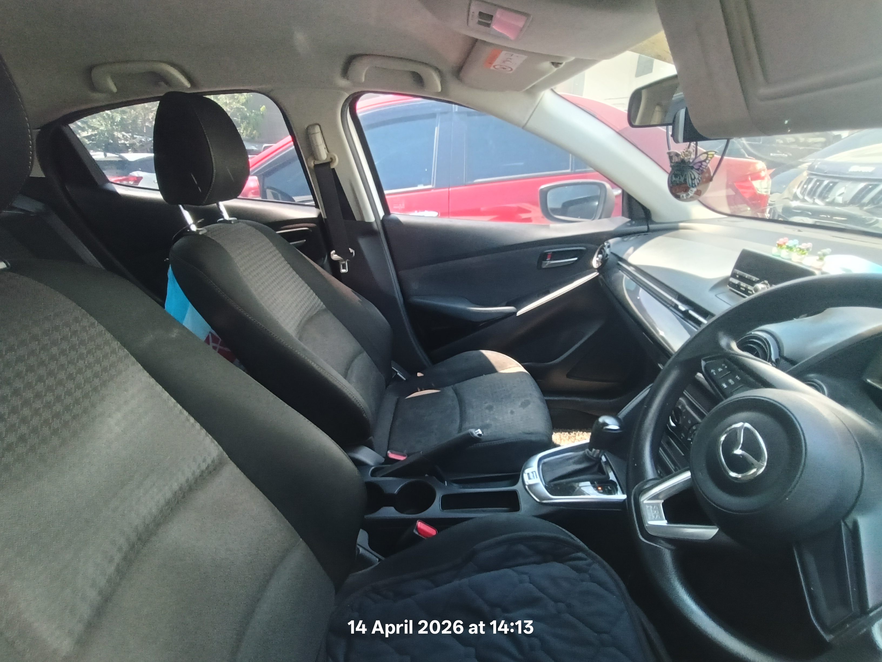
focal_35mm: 16
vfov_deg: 78.1
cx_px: 441
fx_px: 408
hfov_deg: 94.5
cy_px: 331
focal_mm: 1.68
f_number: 2.2
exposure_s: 1/20
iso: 400
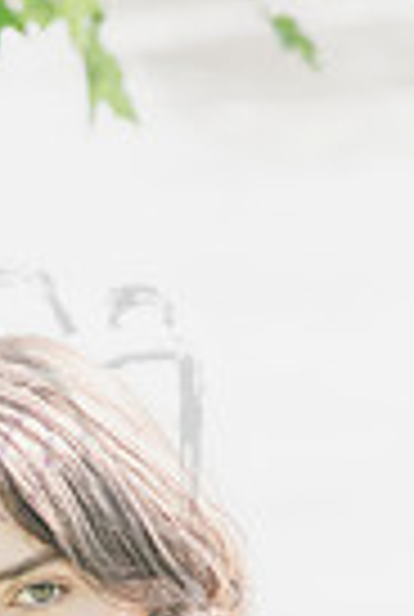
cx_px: 4
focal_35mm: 475
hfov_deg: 2.9
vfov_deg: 4.3
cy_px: 868
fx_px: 8152
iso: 400
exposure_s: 1/320
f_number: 8
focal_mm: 145
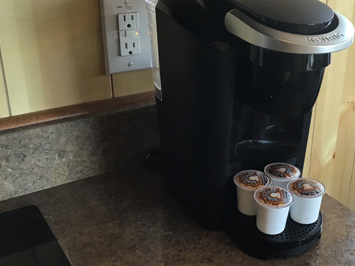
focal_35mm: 48
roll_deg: -3.5
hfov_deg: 39.0
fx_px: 492
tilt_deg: -23.7
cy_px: 128
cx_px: 249
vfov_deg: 30.3
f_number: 2.4
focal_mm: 3.3
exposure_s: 1/30
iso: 100
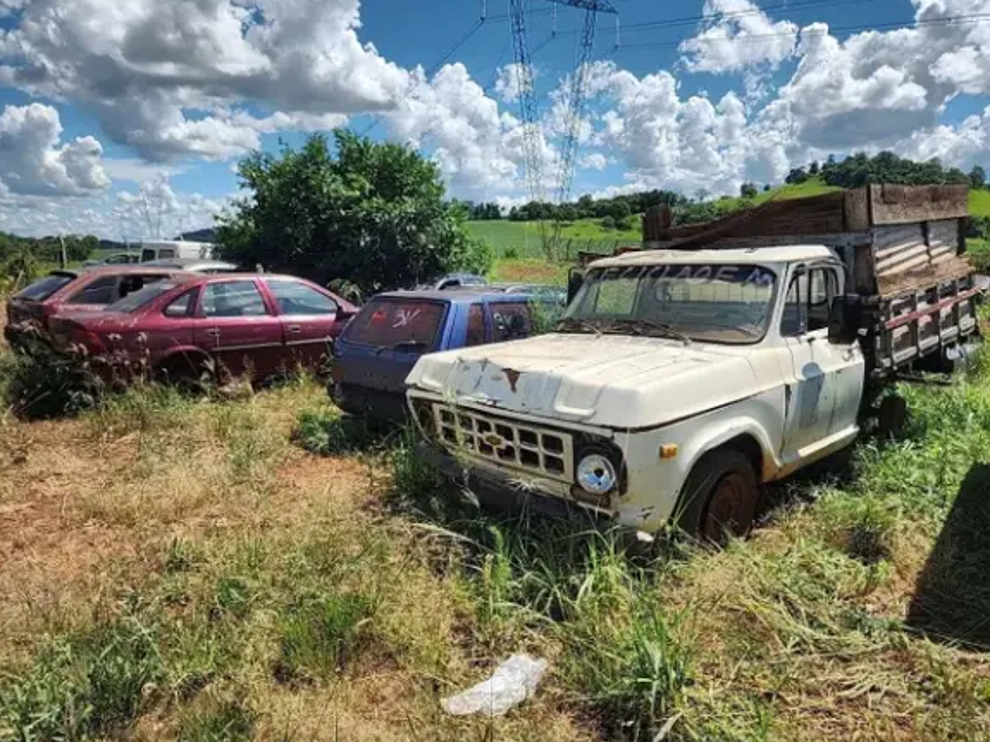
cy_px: 368
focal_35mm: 24
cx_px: 504
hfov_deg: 71.6
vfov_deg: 56.8
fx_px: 686
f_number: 1.8
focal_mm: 5.4
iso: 50
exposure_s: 1/2059
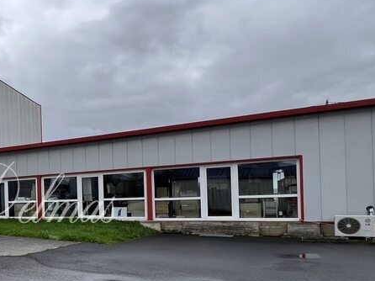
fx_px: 379
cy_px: 204
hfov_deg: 40.0
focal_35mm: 35
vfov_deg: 39.7
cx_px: -60
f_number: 1.8
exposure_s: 1/501
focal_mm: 1.57
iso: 32
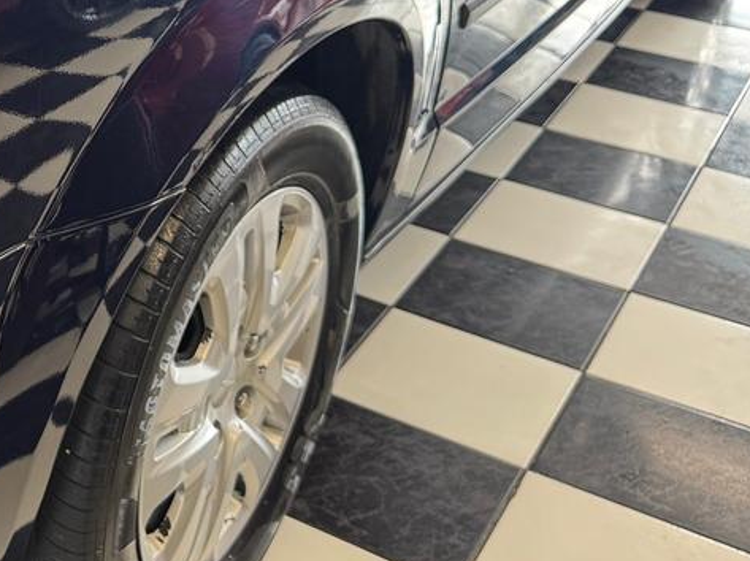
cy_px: 63
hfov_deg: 26.5
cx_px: -147
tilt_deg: -22.0
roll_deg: +0.2
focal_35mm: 65
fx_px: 1407
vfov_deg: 22.1
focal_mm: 6.76
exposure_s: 1/60
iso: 125
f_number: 1.78
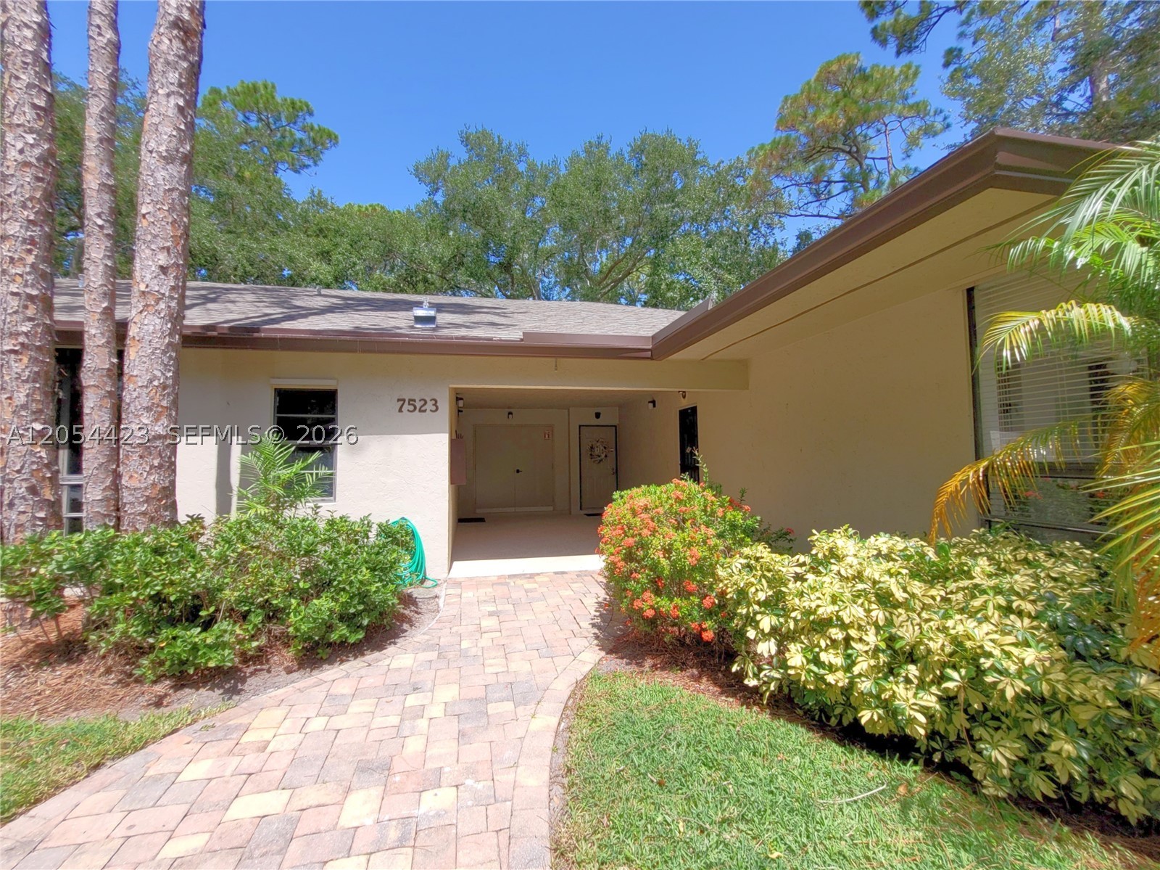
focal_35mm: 13
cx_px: 580
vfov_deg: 89.9
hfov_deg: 106.2
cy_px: 435
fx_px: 436
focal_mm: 1.74
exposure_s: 1/963
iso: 40
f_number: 2.2
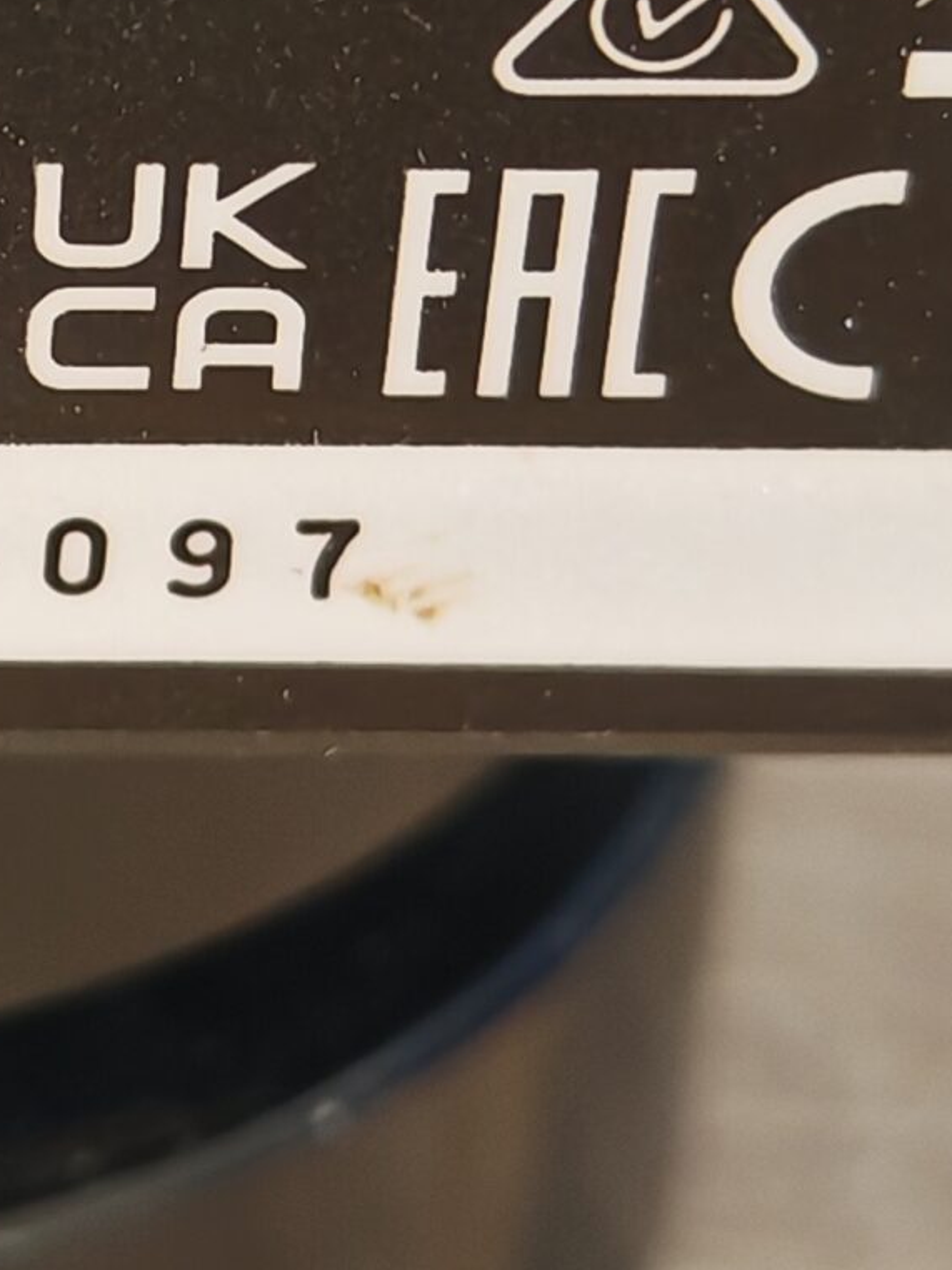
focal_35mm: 148
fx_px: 5425
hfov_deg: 9.8
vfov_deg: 13.3
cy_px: 429
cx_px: -263
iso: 1250
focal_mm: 6.83
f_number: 2
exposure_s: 1/33
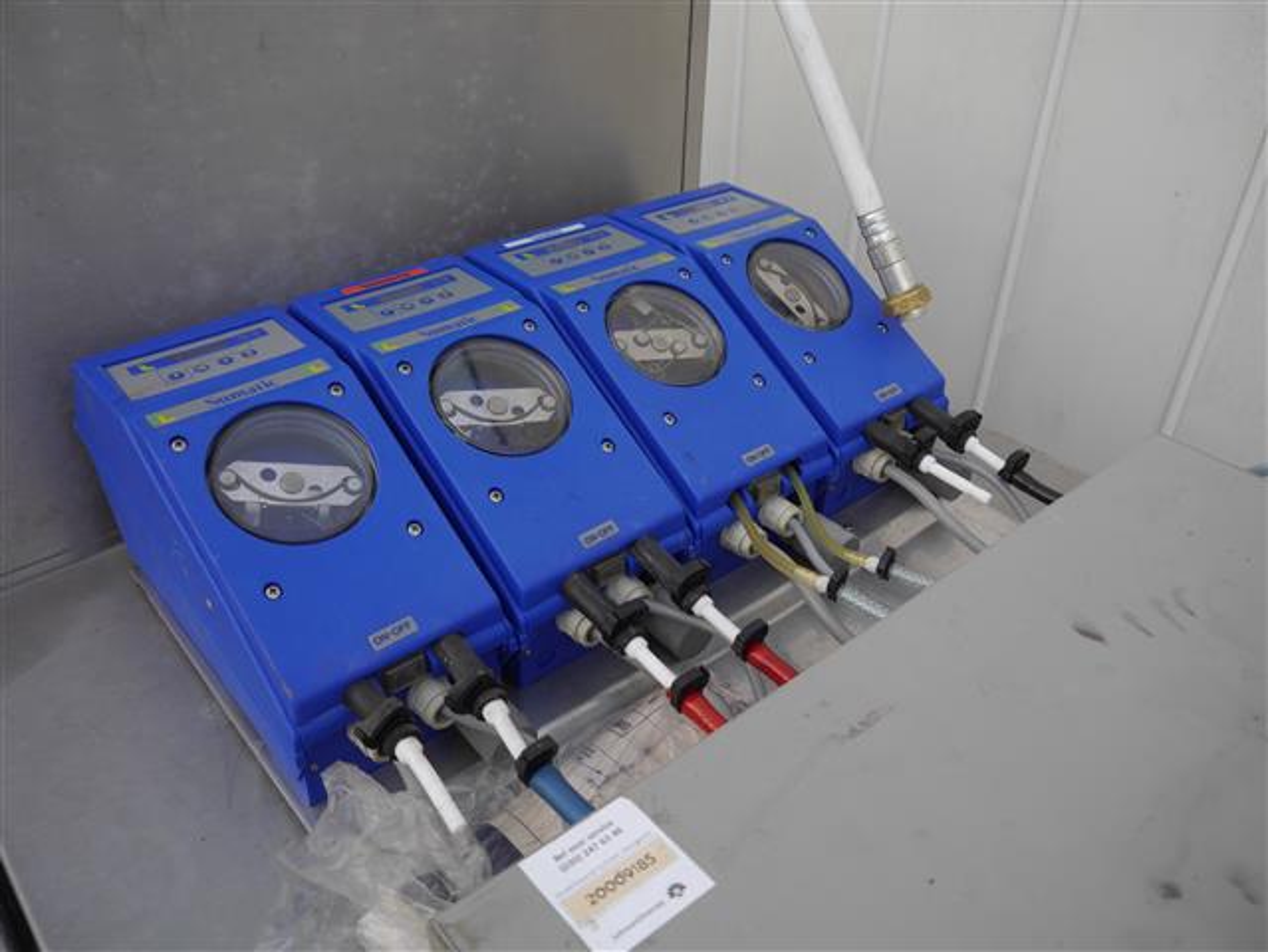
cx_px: 634
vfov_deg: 49.8
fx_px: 1026
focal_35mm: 28
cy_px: 476
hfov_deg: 63.4
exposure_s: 1/100
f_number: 3.5
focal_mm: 14
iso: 160
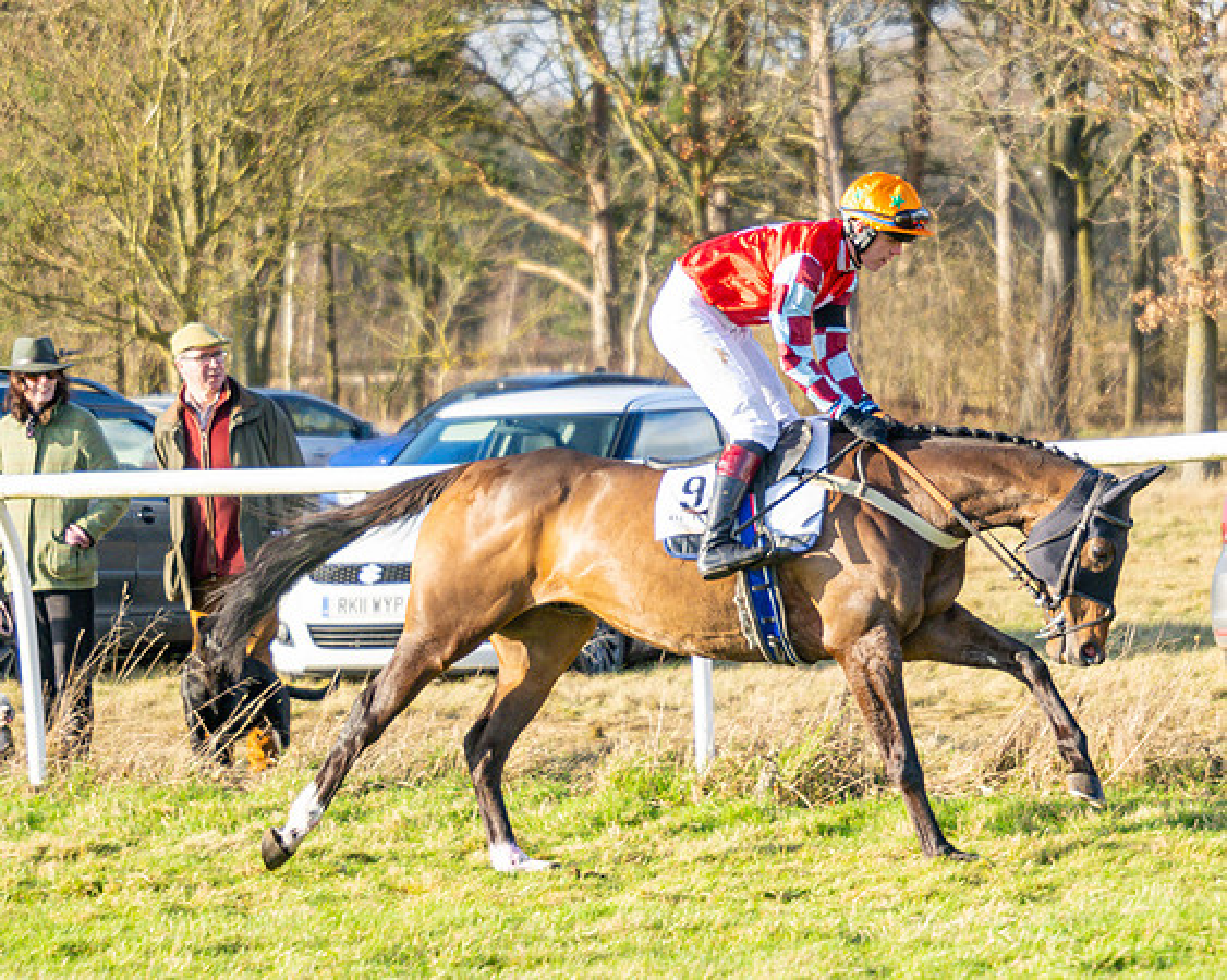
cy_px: 539
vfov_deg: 7.5
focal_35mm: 206
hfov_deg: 9.4
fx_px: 7491
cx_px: 768
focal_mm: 100
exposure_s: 1/1600
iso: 200
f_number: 2.8
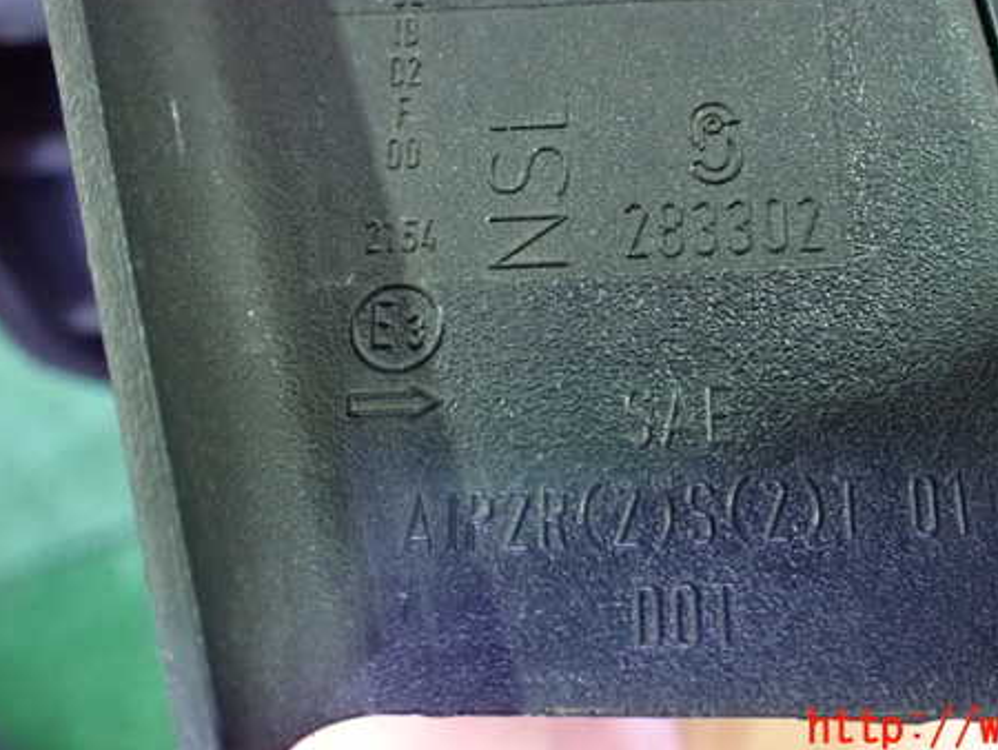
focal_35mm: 40
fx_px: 1154
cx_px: 643
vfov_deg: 35.7
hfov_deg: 46.2
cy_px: 257
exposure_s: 1/30
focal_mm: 5.4
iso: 1250
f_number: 2.3
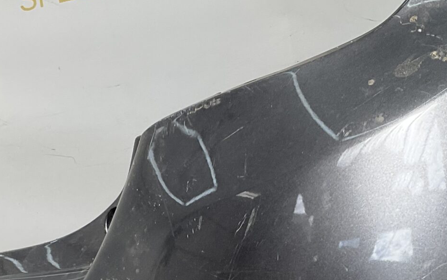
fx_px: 1023
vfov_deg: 15.0
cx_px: 208
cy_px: 340
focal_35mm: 84
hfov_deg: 24.6
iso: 16
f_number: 1.8
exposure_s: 1/412
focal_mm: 3
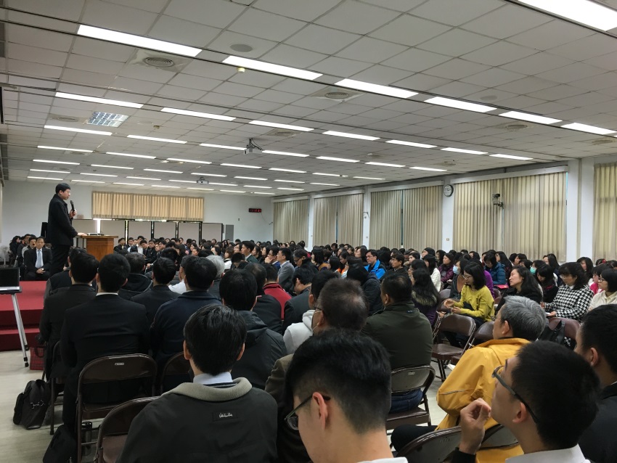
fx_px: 517
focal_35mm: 29
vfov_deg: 48.2
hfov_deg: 61.6
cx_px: 308
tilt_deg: +0.6
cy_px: 232
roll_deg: -2.3
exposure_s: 1/30
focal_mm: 4.15
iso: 100
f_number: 2.2
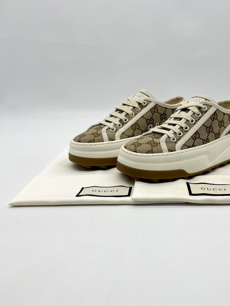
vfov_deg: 51.3
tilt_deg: -15.7
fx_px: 319
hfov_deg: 39.1
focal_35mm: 36
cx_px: 159
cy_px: 145
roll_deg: +0.8
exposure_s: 1/191
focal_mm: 5.7
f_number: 1.5
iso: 40
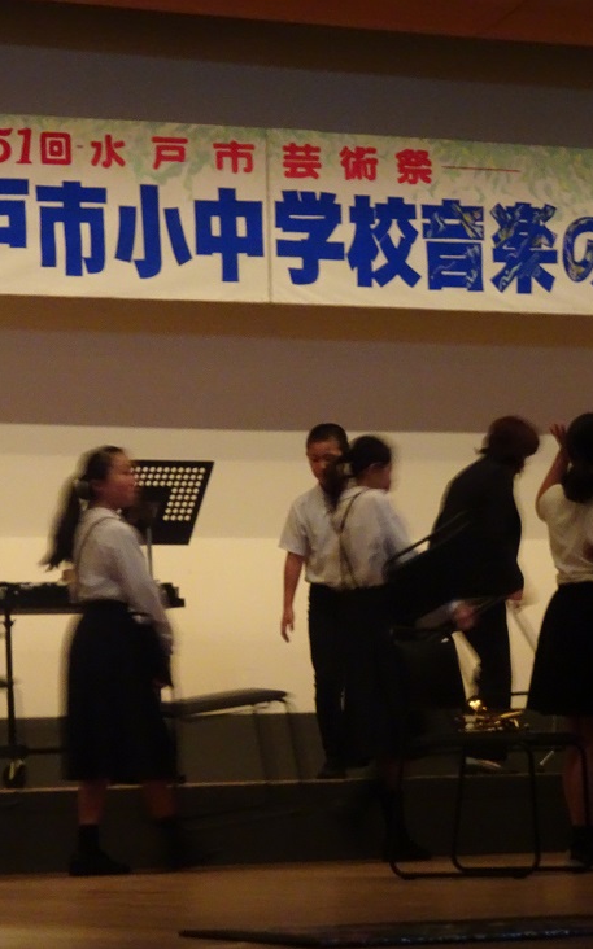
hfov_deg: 9.2
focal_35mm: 142
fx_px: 3675
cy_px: 475
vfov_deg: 14.7
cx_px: -34
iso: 800
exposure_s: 1/15
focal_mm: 17.01
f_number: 5
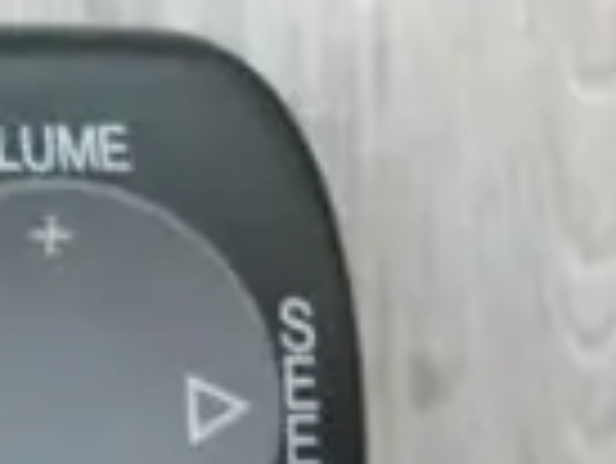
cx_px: -171
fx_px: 1496
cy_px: 432
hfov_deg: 21.2
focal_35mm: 84
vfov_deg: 17.3
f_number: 2.5
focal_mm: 4.3
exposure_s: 1/30
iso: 800
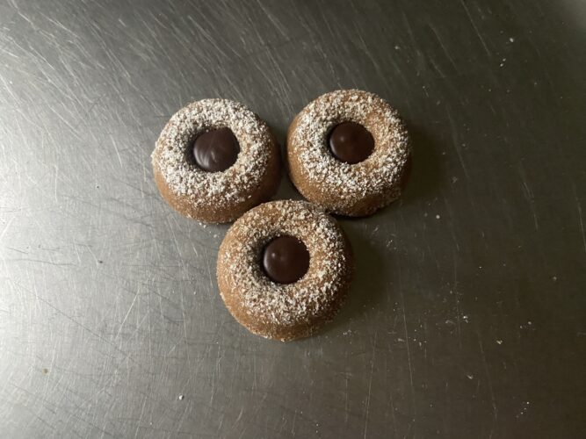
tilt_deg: -76.0
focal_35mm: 26
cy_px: 220
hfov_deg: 67.3
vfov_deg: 53.0
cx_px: 293
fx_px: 440
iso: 800
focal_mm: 4.25
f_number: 1.8
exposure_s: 1/30
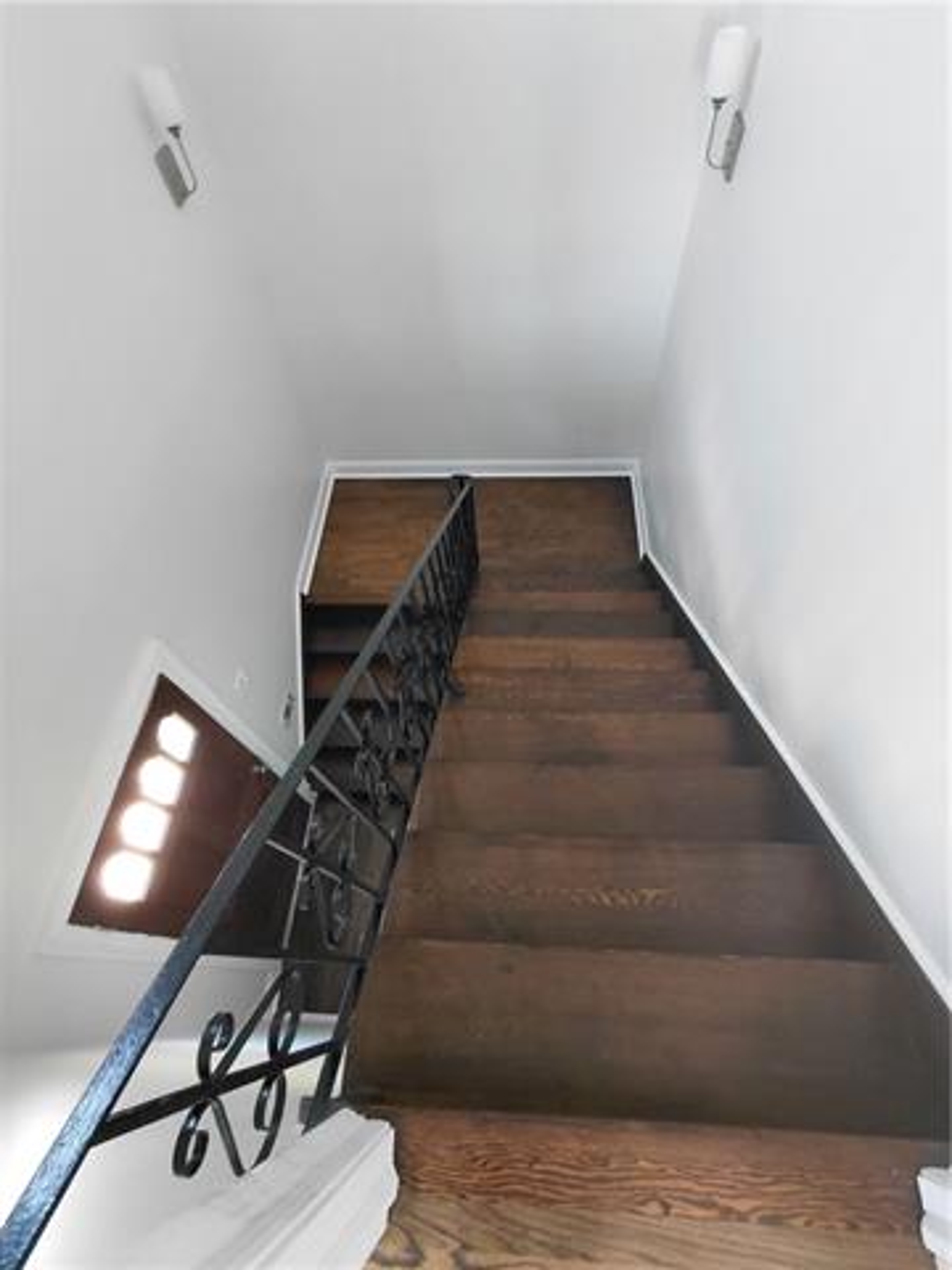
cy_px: 635
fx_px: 587
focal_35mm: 16
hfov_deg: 78.1
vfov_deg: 94.5
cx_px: 476
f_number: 2.2
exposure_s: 1/60
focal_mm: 1.64
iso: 250
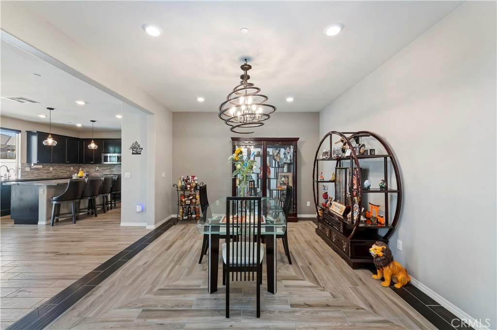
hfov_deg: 104.3
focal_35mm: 14
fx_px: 193
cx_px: 248
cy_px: 165
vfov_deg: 81.1
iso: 500
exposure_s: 1/6
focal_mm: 14
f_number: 10
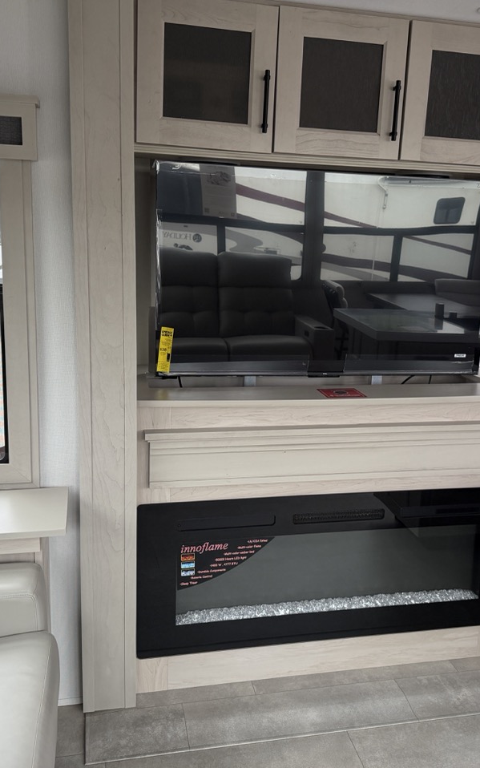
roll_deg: -1.5
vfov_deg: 56.7
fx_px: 711
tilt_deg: -12.1
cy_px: 384
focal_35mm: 34
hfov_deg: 37.2
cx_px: 269
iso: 125
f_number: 1.78
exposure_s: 1/121
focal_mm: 6.76
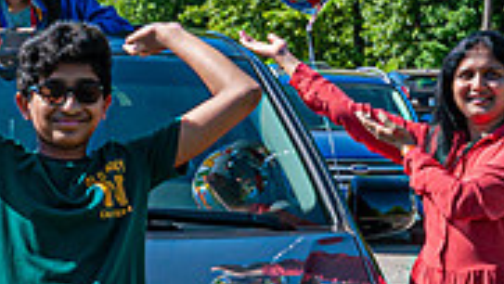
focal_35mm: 130
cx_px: -8
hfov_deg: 16.1
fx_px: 1738
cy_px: 251
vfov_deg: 9.3
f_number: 8
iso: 200
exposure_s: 1/250
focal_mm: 24
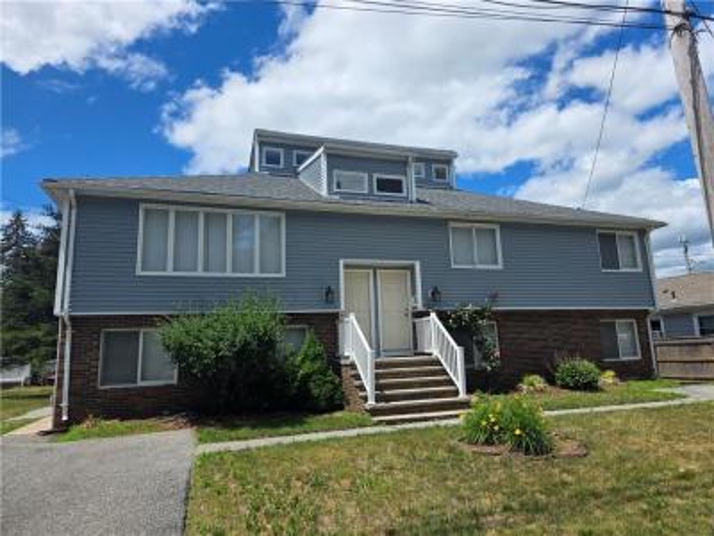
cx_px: 357
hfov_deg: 73.9
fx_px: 474
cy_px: 268
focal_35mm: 23
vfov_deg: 58.9
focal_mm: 6.3
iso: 80
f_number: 1.7
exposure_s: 1/7061
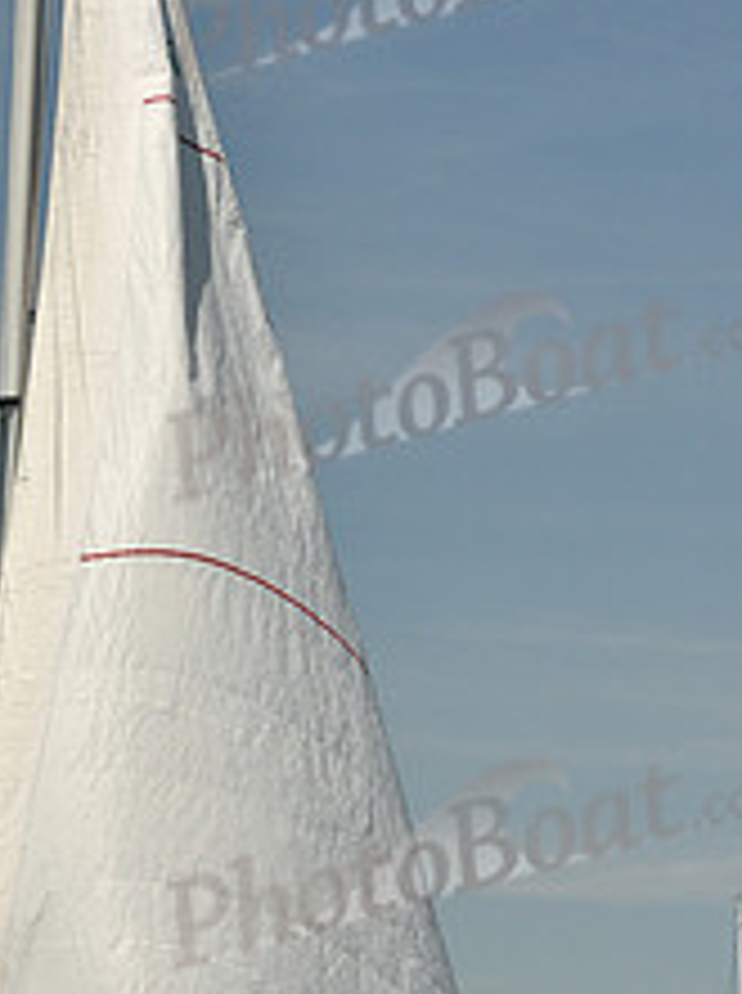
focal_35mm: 177
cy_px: 684
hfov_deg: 8.3
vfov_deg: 11.2
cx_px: -65
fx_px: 5073
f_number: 10
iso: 320
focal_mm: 70
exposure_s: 1/1600
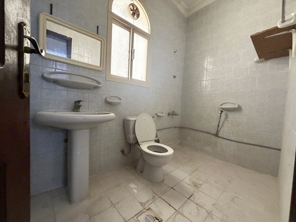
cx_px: 148
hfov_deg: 102.0
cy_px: 111
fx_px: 120
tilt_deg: -1.6
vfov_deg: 85.7
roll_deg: -2.6
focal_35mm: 14
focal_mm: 2.22
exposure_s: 1/60
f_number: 2.2
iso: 500
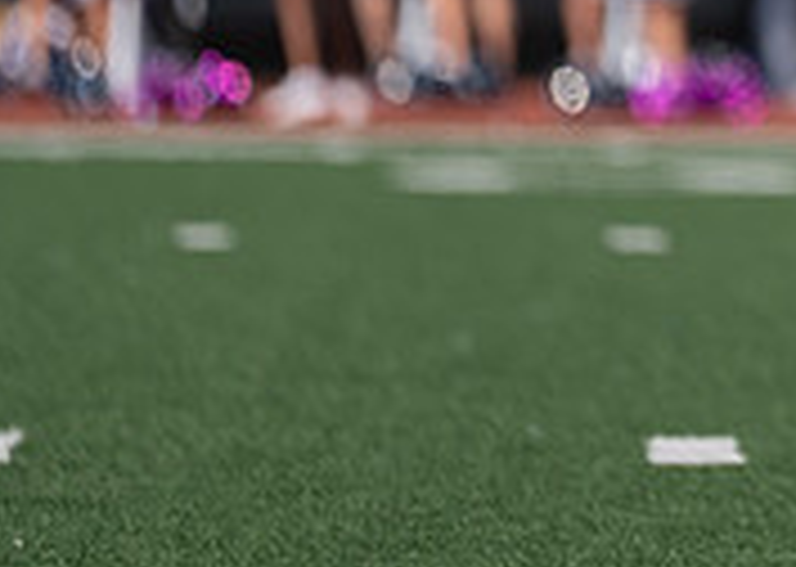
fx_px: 14610
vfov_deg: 2.2
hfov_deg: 3.1
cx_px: 1210
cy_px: -266
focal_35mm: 647
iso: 100
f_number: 2.8
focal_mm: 182
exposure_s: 1/2500
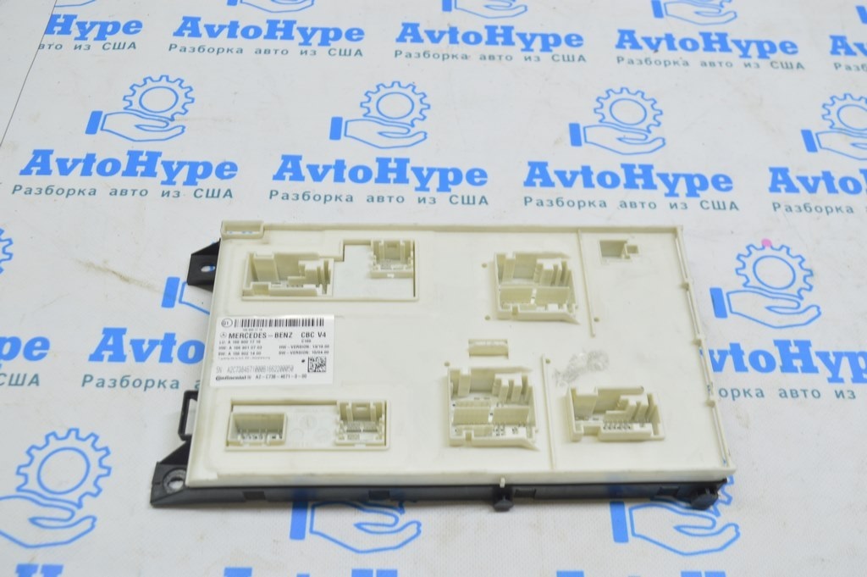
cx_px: 434
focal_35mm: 38
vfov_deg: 35.4
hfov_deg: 51.3
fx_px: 902
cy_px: 288
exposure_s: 1/20
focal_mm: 25
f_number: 5.6
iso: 400
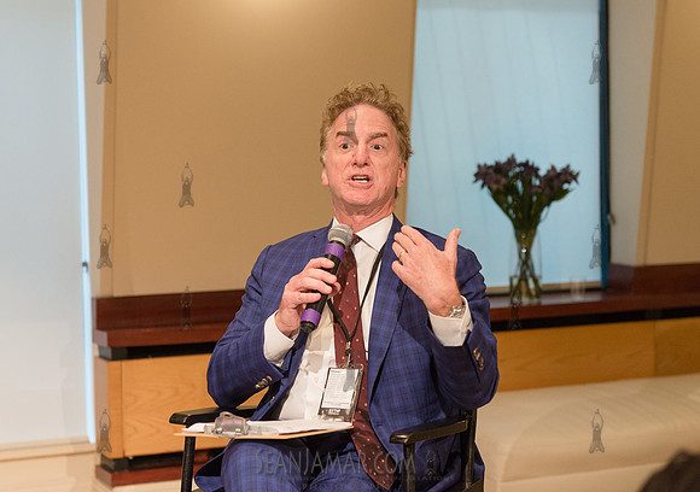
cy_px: 209
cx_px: 352
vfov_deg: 17.9
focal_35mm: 79
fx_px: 1559
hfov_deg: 25.3
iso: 2500
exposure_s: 1/250
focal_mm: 66
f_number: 4
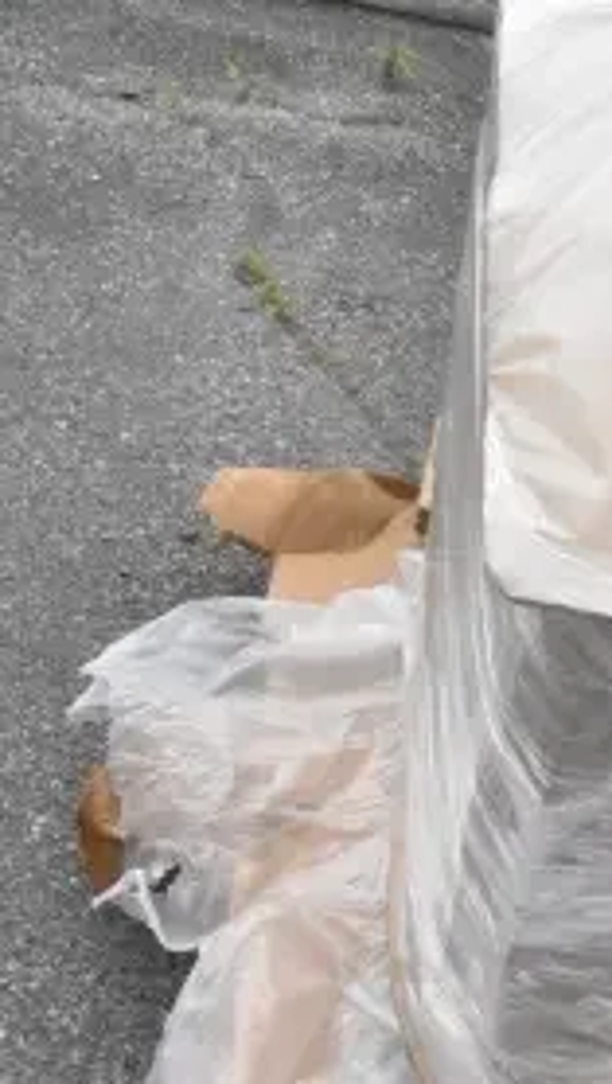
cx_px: 1095
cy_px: 560
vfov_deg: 33.8
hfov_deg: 16.4
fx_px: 1783
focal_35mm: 62
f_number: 18
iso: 6400
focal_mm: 18
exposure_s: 1/2000
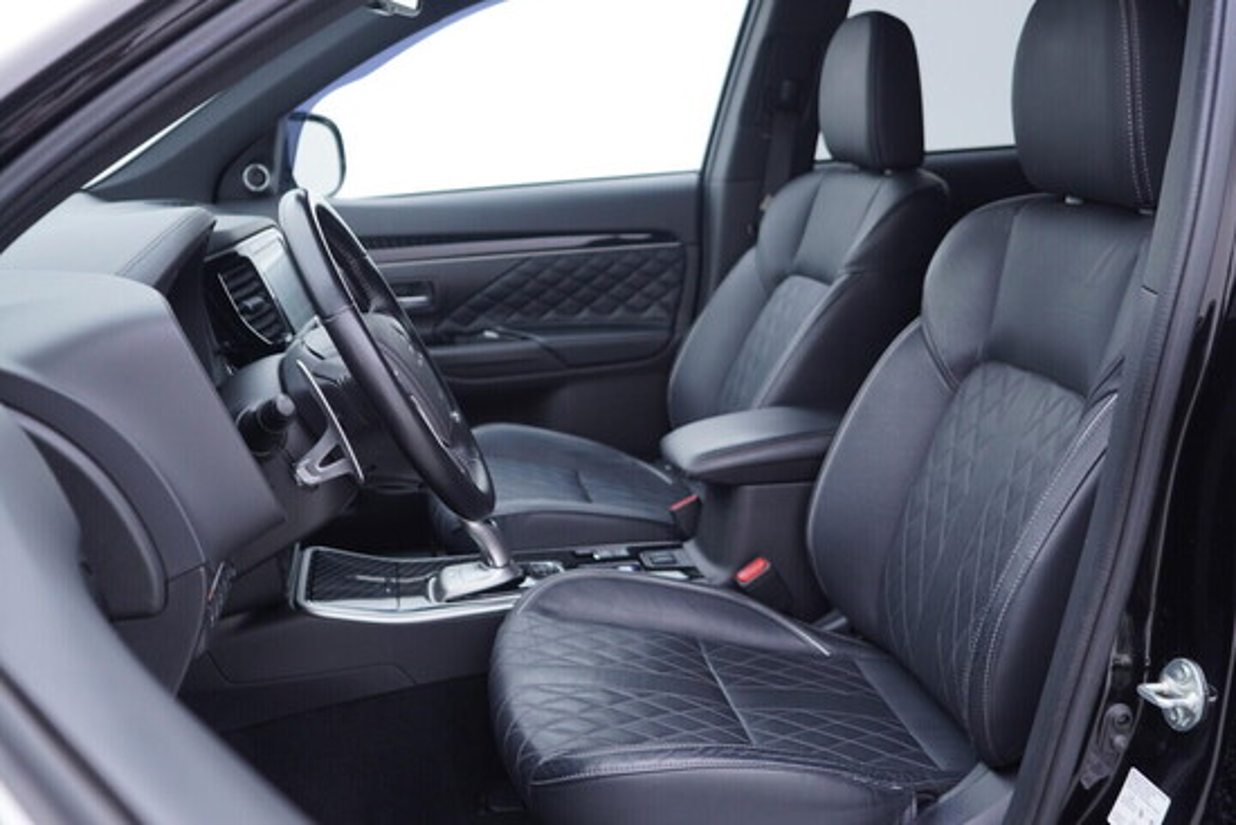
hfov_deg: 53.1
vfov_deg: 36.9
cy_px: 412
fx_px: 1236
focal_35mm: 36
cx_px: 618
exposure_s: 1/40
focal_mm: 24
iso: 160
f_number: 2.8
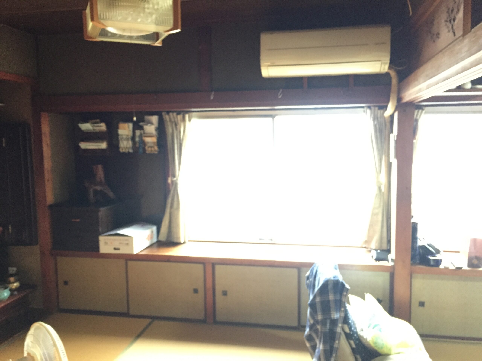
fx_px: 404
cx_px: 241
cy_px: 180
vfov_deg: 48.2
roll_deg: +0.7
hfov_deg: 61.7
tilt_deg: -5.7
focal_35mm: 29
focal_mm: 4.15
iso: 250
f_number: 2.2
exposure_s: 1/20
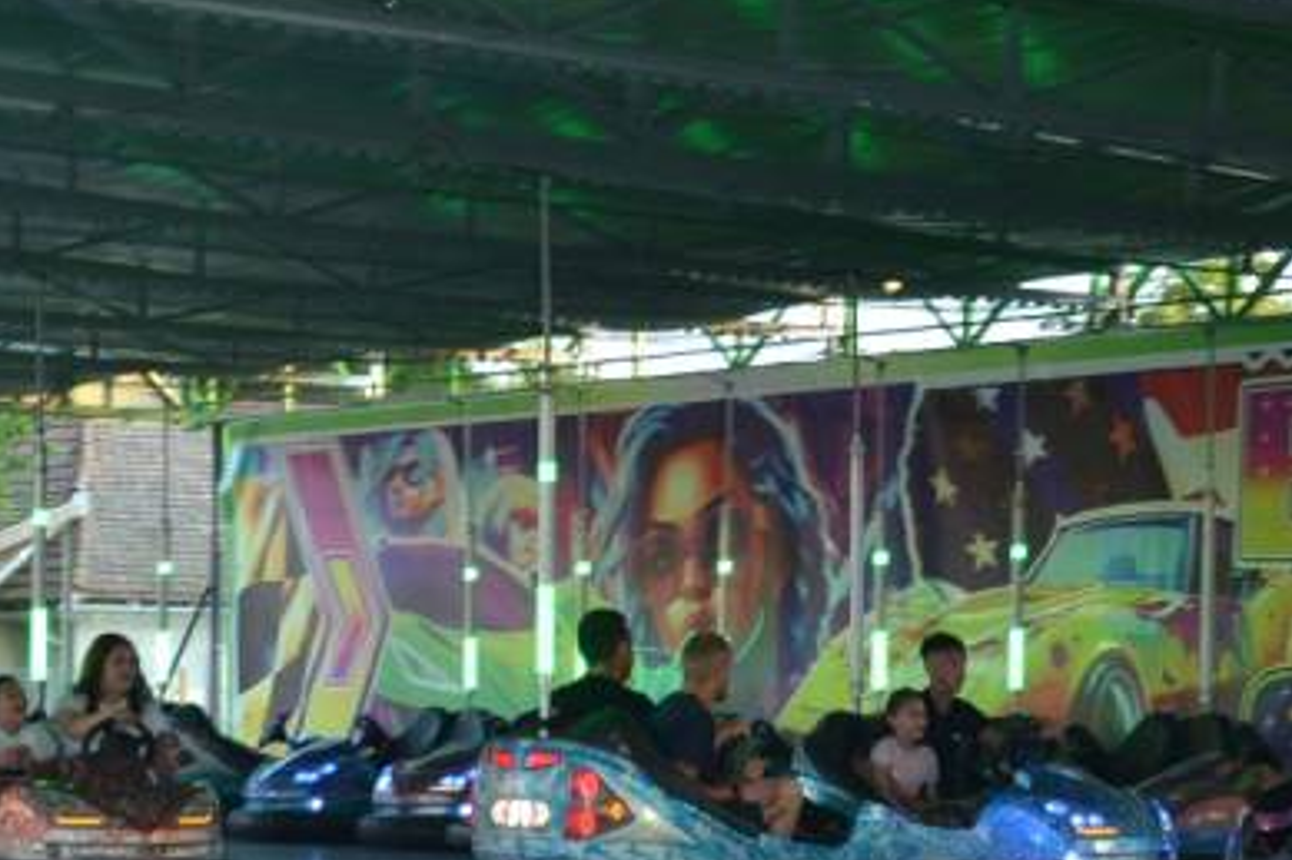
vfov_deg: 12.5
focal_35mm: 108
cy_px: 809
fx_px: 3875
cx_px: 817
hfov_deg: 18.9
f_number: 4.5
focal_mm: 35
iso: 400
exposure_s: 1/60
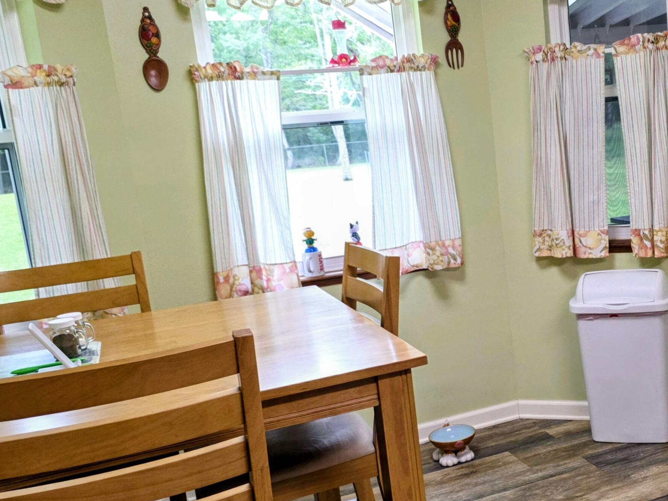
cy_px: 271
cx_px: 563
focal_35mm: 39
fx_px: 753
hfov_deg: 44.7
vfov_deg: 36.8
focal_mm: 6.3
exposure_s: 1/120
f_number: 1.7
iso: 250
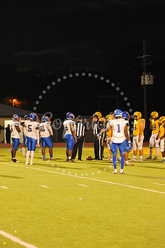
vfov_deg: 16.4
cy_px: 124
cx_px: 82
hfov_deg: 11.0
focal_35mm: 125
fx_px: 860
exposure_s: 1/160
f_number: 4.5
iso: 3200
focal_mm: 125
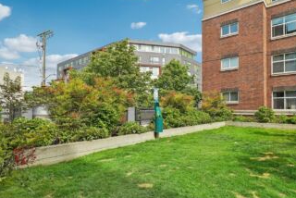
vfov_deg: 61.6
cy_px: 116
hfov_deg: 83.4
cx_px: 168
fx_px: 165
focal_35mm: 20
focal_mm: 16
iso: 1600
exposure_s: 1/1000
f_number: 8
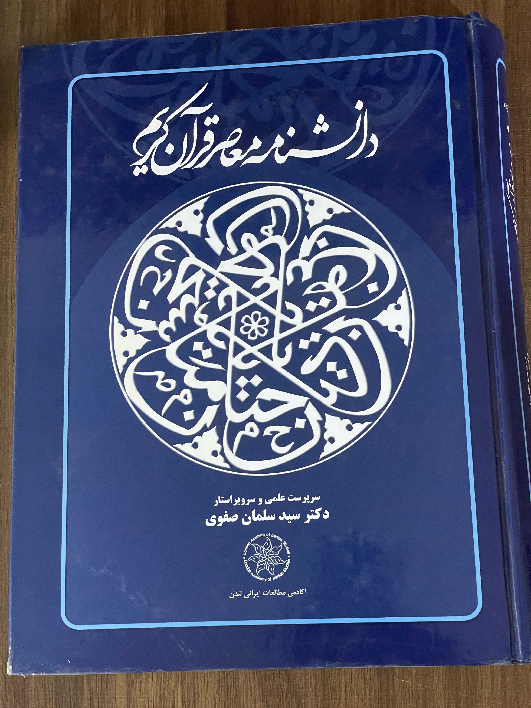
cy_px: 354
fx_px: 1064
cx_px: 266
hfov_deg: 28.0
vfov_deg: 36.8
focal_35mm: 52
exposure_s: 1/33
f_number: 2
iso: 1000
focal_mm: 6
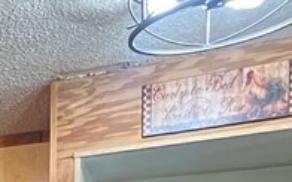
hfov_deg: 22.3
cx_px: -173
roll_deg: +1.8
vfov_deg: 14.8
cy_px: 363
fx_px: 572
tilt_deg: -5.0
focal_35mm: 72
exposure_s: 1/60
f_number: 1.8
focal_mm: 1.57
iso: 800
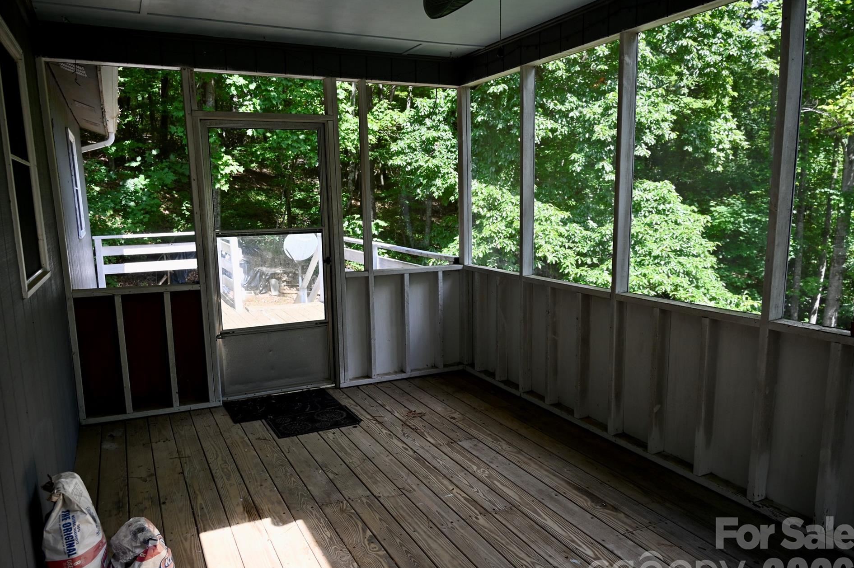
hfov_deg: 69.3
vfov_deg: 49.5
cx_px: 397
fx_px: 616
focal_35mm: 26
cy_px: 299
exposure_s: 1/250
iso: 200
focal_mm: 24
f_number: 4.5
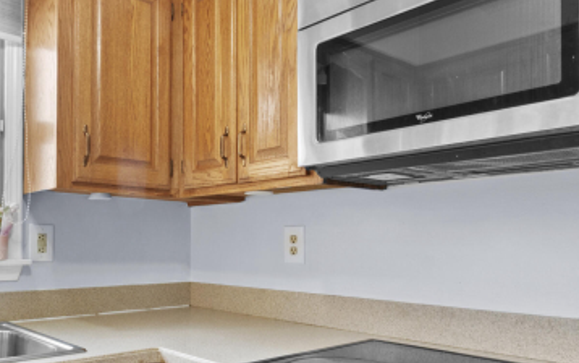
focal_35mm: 32
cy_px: 248
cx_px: 186
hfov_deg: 58.1
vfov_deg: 38.9
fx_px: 505
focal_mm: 10
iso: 400
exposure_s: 1/4
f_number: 11
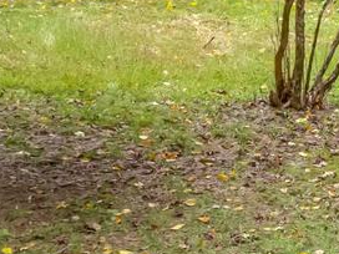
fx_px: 1097
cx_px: 495
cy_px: -31
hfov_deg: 16.2
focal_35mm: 112
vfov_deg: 13.0
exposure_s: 1/15
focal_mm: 8.4
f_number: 2.8
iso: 250
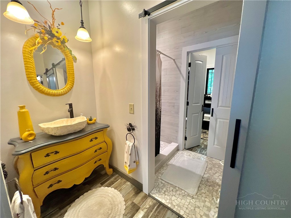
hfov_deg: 106.2
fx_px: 109
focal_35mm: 13
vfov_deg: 89.9
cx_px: 146
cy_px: 109
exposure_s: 1/120
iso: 200
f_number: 1.8
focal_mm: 1.57
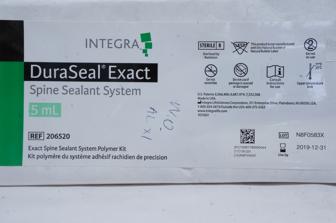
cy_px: 112
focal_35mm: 60
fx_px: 559
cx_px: 168
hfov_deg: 33.4
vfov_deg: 22.6
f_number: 20
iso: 400
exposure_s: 1/5
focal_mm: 40
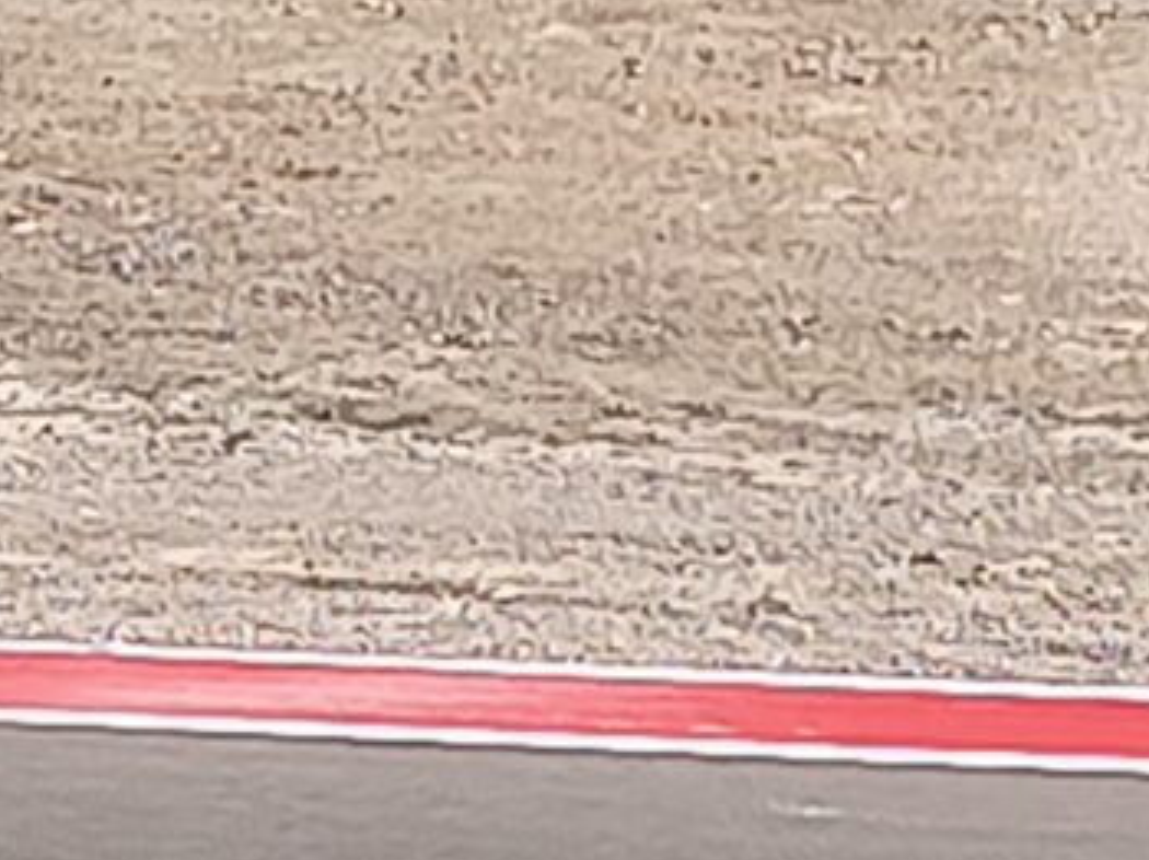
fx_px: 9951
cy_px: 778
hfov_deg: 6.5
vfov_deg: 4.9
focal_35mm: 300
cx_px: -561
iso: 50
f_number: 1.65
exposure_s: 1/946
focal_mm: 6.18
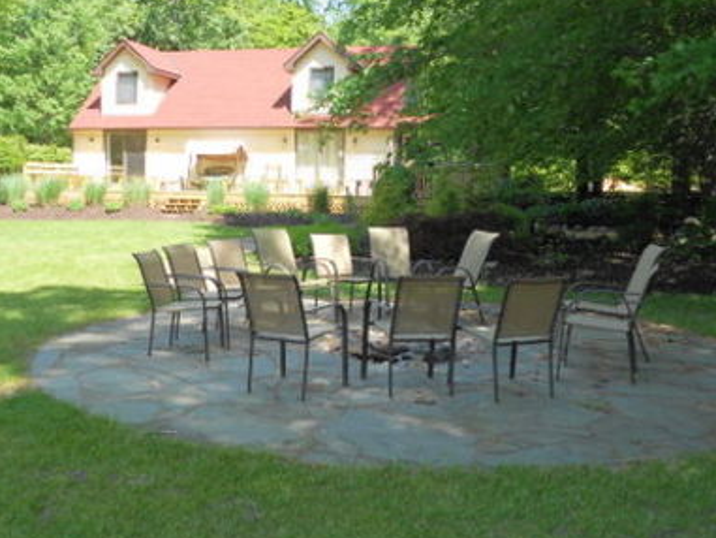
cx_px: 286
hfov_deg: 44.5
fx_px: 869
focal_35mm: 42
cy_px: 225
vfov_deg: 34.3
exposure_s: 1/200
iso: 80
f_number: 3.6
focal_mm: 5.8
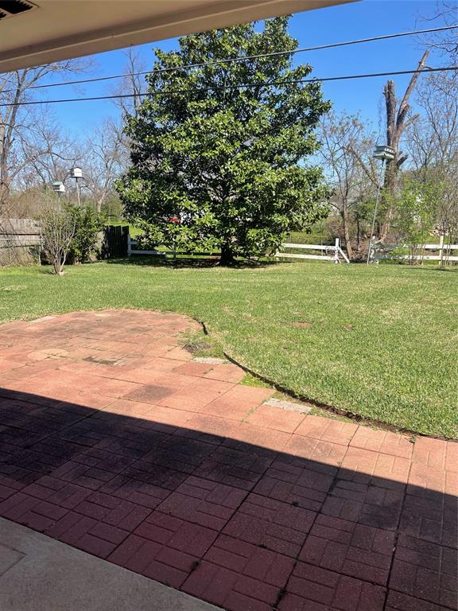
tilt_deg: -11.1
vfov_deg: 67.3
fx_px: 459
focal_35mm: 26
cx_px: 229
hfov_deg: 53.1
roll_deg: +0.4
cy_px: 306
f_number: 1.6
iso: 32
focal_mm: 4.2
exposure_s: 1/2257
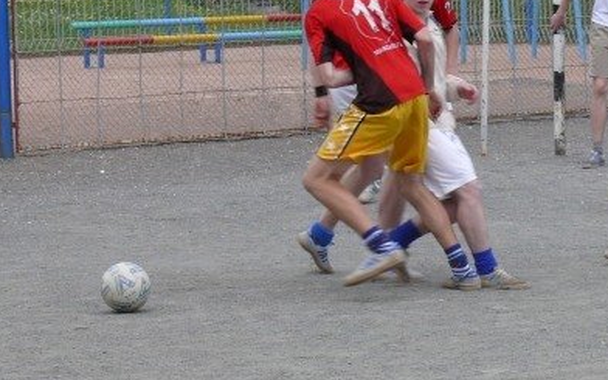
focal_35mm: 203
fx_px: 3364
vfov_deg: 6.5
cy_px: 147
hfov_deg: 10.3
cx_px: 396
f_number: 5.6
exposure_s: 1/250
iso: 100
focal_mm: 19.8
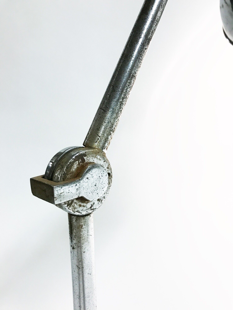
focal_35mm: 28
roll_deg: +0.5
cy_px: 155
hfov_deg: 49.7
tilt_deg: -7.5
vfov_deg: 63.4
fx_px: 251
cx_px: 116
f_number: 1.8
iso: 25
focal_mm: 3.99
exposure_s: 1/33
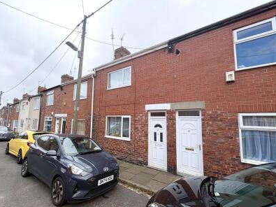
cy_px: 106
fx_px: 120
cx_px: 130
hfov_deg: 98.1
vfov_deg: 81.7
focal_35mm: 15
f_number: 2.2
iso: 50
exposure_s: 1/749
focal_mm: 2.22
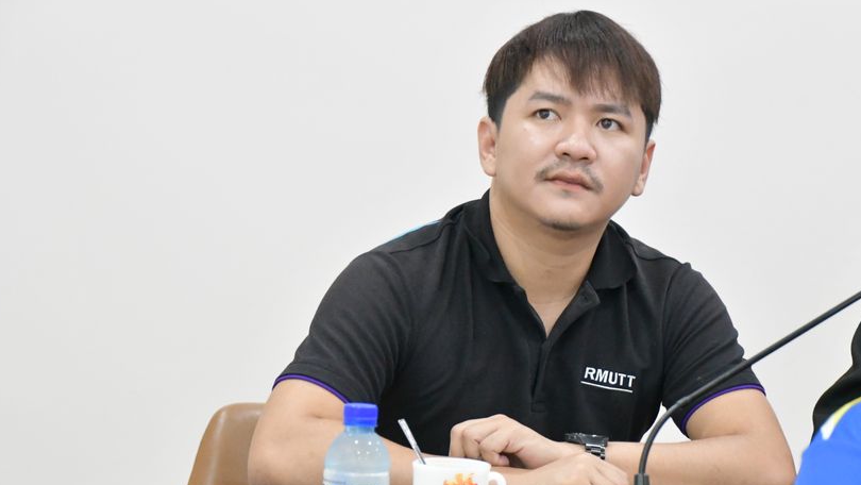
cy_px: 258
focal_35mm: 188
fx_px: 4293
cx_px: 477
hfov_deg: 11.5
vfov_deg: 6.5
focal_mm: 95
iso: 8000
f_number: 5.3
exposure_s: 1/125
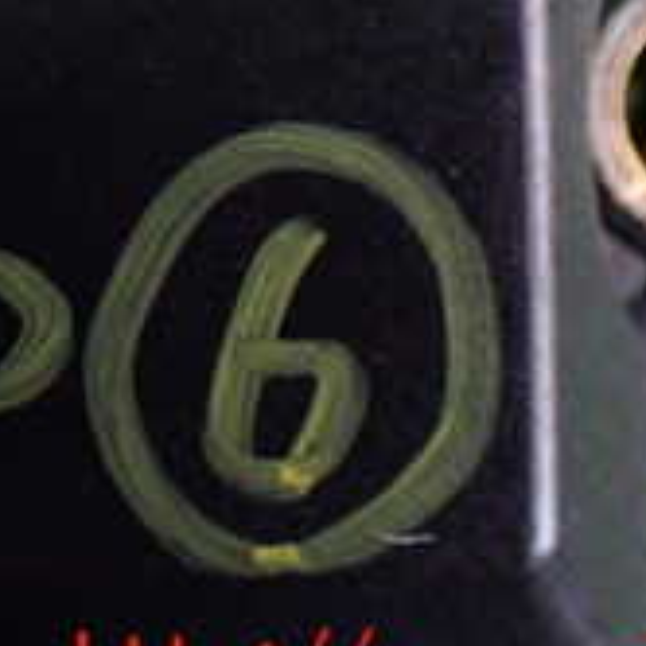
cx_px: -214
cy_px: -156
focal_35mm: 96
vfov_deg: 17.2
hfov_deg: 17.0
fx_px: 2027
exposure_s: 1/125
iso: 640
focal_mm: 5.4
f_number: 2.3
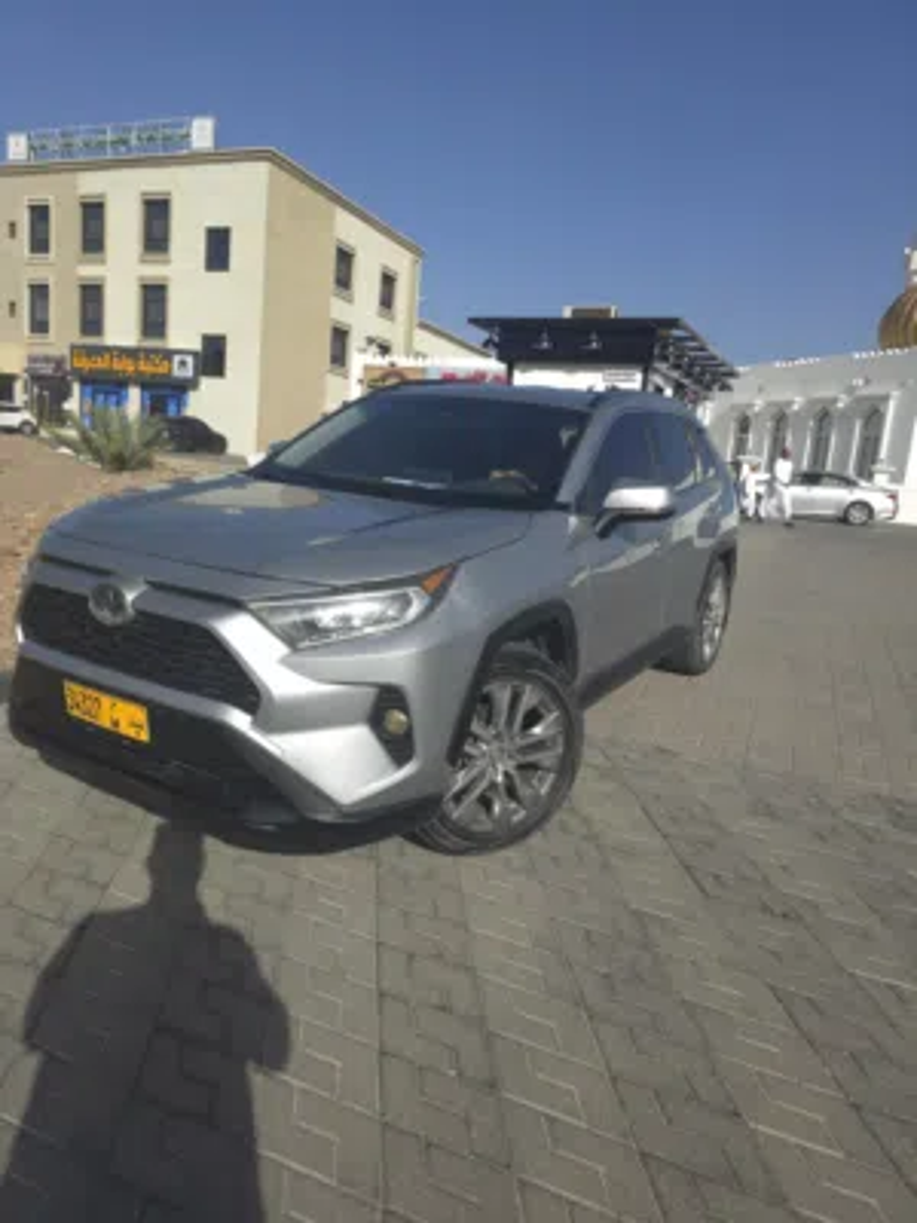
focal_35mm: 23
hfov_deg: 58.9
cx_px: 458
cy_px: 612
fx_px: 812
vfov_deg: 73.9
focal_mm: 6.3
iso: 12
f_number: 1.7
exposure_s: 1/538
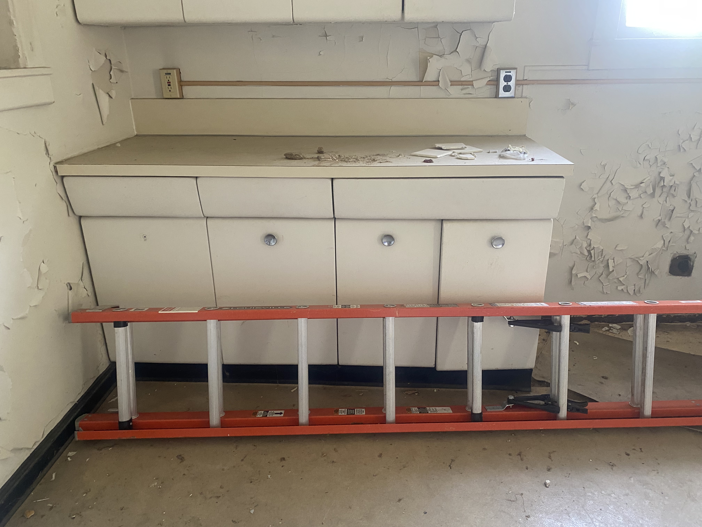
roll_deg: +0.5
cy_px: 264
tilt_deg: -24.0
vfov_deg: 53.1
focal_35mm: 26
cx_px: 351
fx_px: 527
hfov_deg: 67.3
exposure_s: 1/60
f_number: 1.8
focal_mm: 4.25
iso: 320
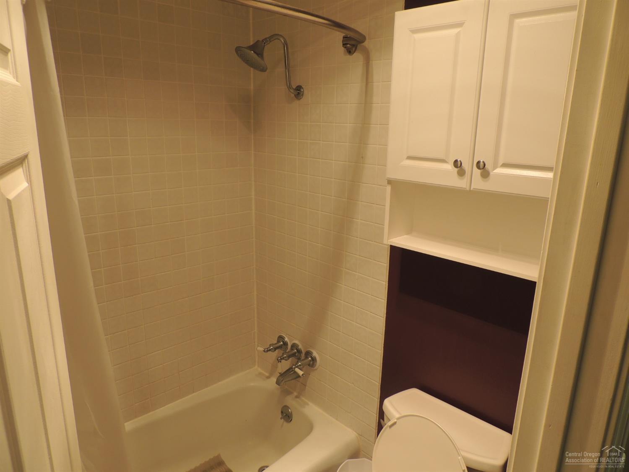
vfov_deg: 56.8
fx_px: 436
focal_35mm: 24
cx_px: 314
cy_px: 236
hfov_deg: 71.6
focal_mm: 4.3
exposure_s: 1/40
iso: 100
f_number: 3
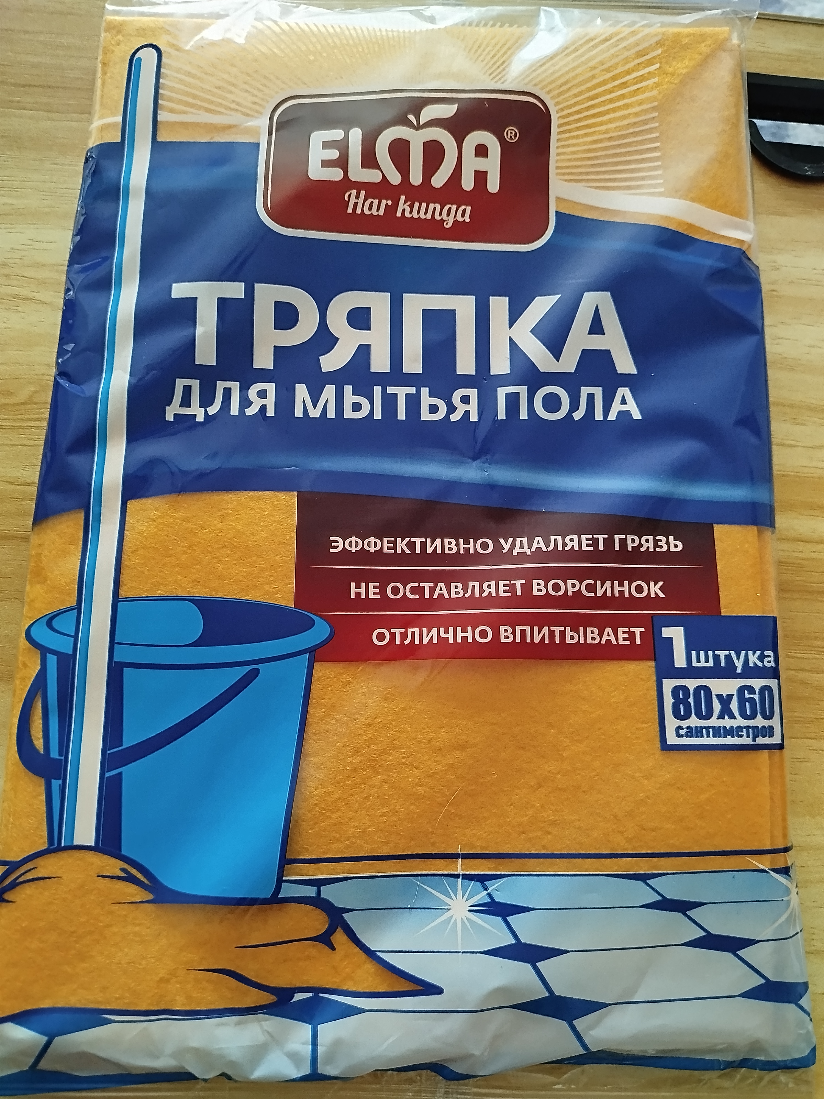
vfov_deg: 71.6
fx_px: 762
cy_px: 550
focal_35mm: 24
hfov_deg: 56.8
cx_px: 412
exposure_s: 1/25
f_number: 1.7
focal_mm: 5.31
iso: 640
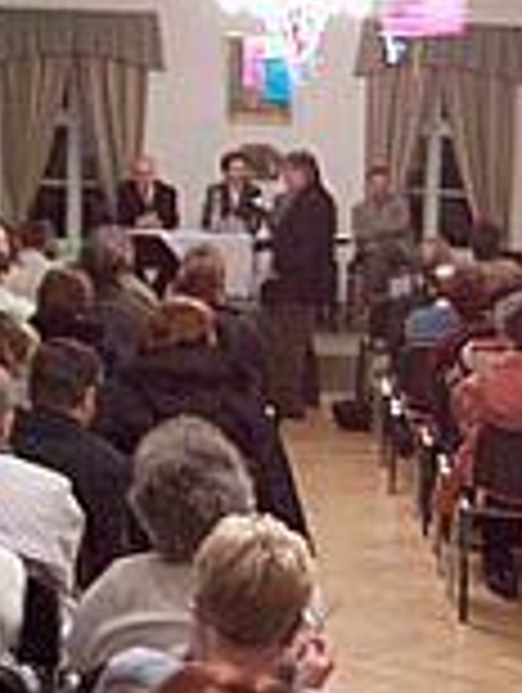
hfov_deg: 16.8
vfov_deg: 22.1
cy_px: 452
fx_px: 1764
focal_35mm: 88
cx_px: 364
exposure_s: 1/8
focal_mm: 5.6
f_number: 2.7
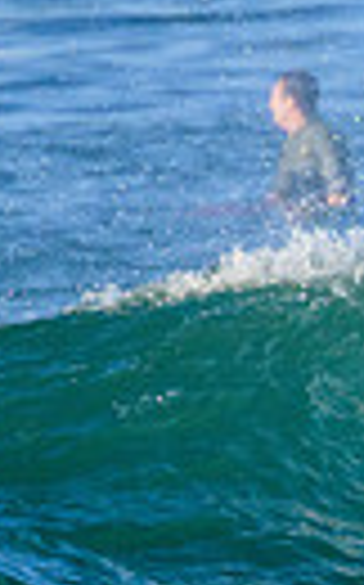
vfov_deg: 0.6
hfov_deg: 0.4
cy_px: 398
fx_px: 58094
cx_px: 1128
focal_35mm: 3652
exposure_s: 1/2000
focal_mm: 800
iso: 1400
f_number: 11
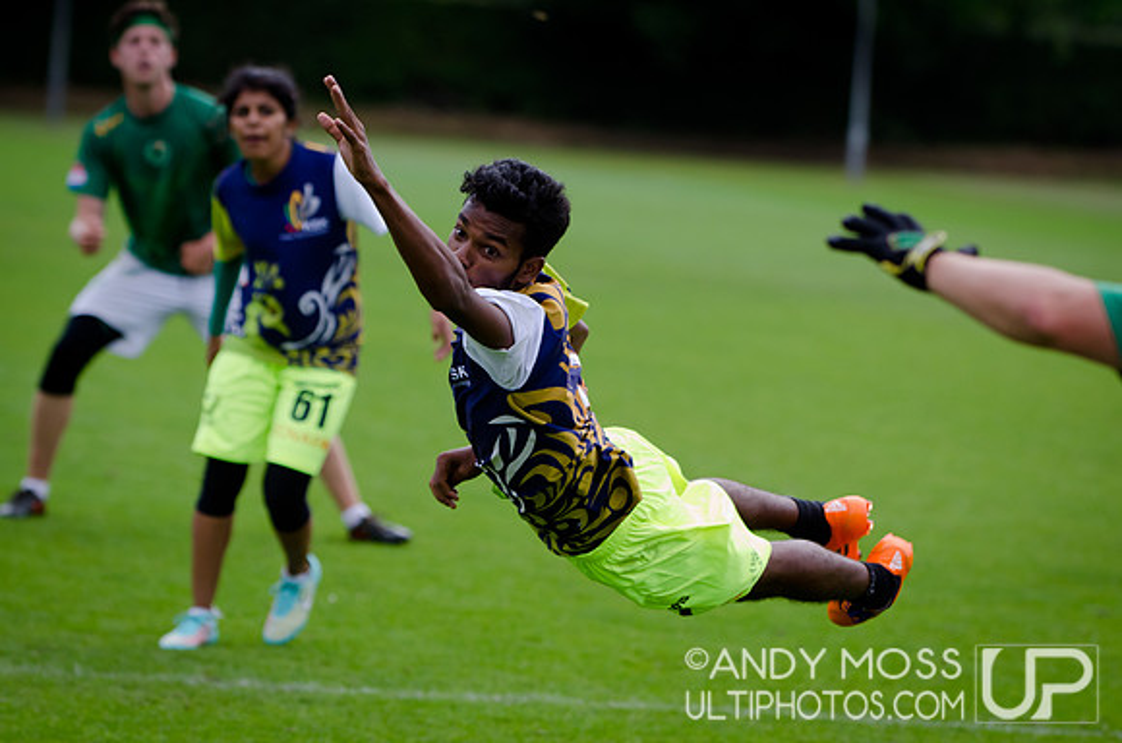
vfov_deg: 5.7
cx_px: 561
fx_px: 7464
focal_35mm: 240
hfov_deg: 8.6
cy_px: 372
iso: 800
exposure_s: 1/2500
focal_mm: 160
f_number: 4
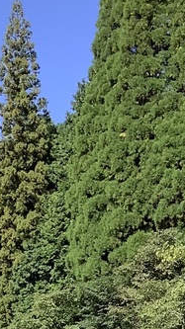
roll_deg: +1.7
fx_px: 1135
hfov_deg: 8.9
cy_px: 527
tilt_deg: -2.4
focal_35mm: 130
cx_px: -140
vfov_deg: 15.0
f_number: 2.4
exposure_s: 1/1087
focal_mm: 3.3
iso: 25
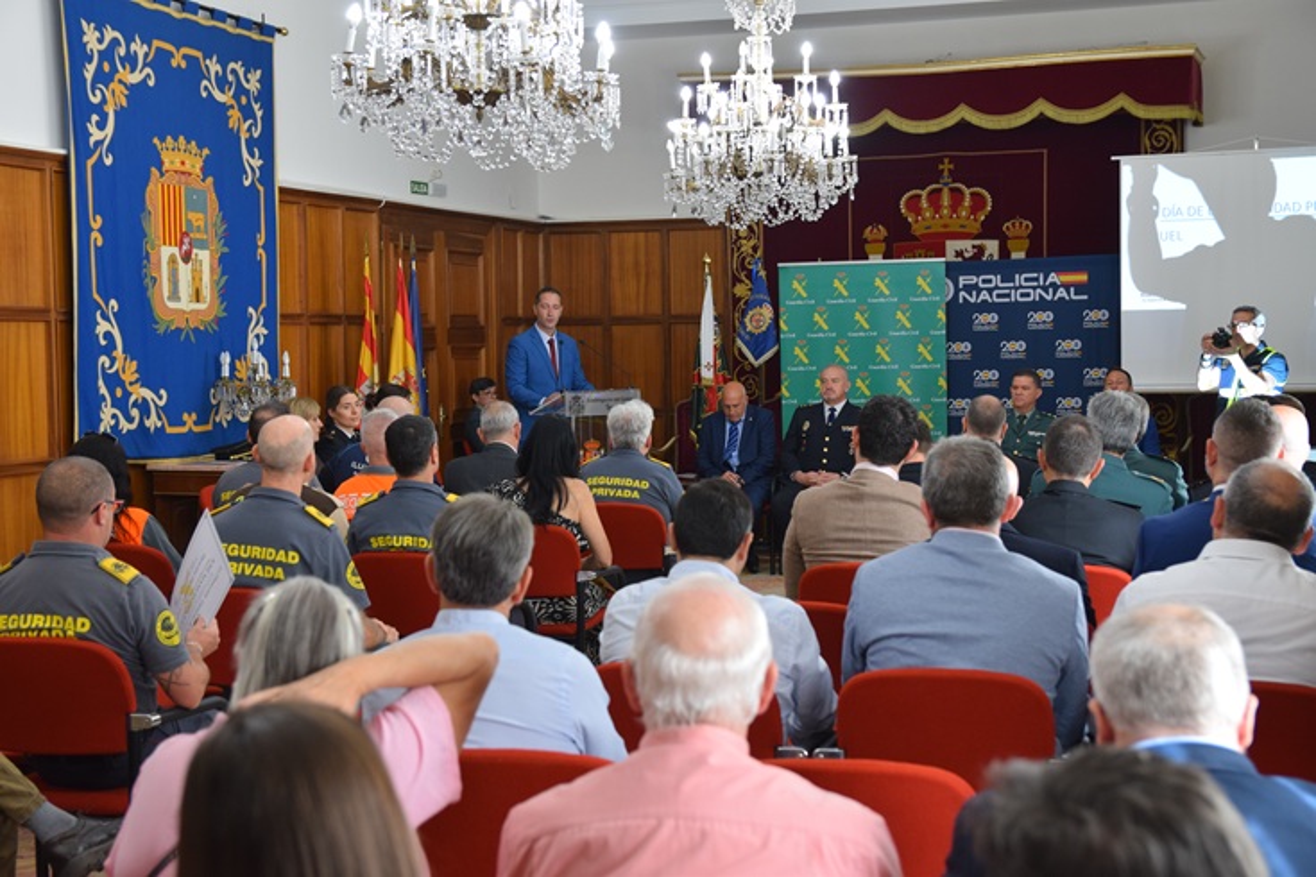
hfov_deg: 35.1
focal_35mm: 57
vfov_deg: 23.8
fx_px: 2084
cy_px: 438
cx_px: 658
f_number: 4
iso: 640
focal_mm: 38
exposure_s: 1/60
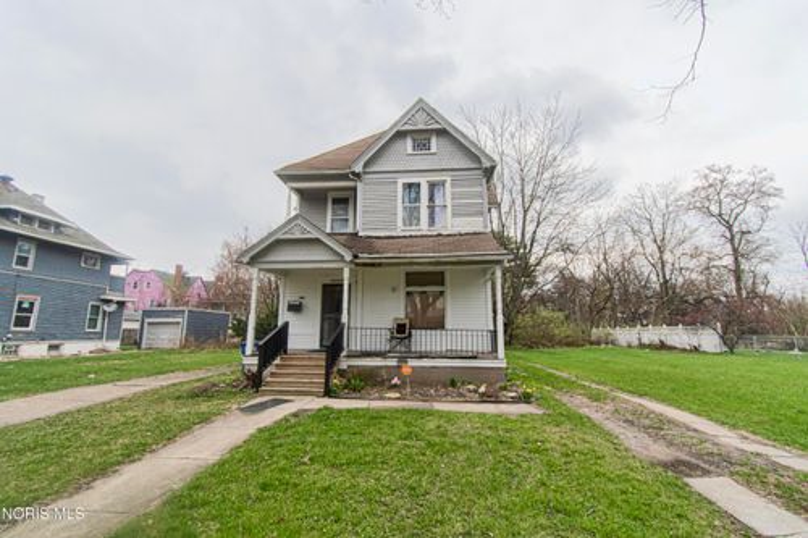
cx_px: 404
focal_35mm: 15
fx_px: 337
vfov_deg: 77.3
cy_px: 269
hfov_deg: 100.4
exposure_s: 1/320
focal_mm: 10
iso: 320
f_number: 4.5
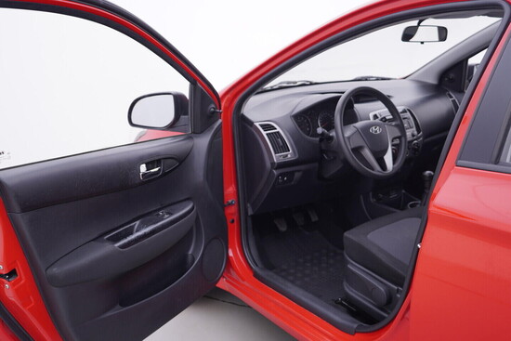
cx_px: 256
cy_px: 170
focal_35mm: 36
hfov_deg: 53.1
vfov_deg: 36.9
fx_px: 511
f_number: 3.2
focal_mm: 24
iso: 125
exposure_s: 1/50
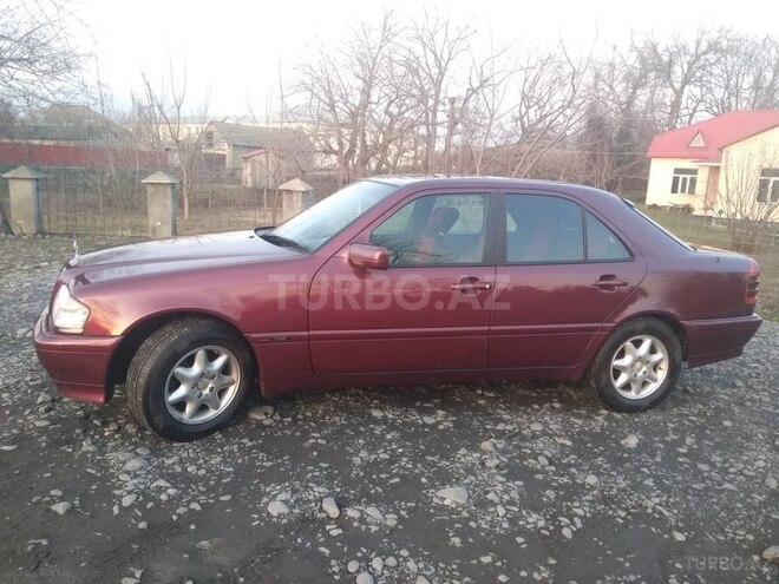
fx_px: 473
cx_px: 390
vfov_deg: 63.4
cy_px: 292
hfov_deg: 79.0
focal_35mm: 21
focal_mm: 3.57
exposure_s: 1/100
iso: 350
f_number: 2
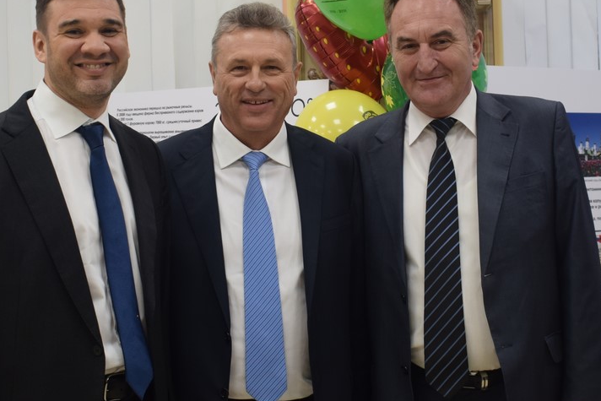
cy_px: 247
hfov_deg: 35.7
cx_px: 263
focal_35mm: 56
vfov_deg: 24.2
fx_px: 932
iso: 400
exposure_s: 1/80
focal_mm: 23
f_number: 4.5
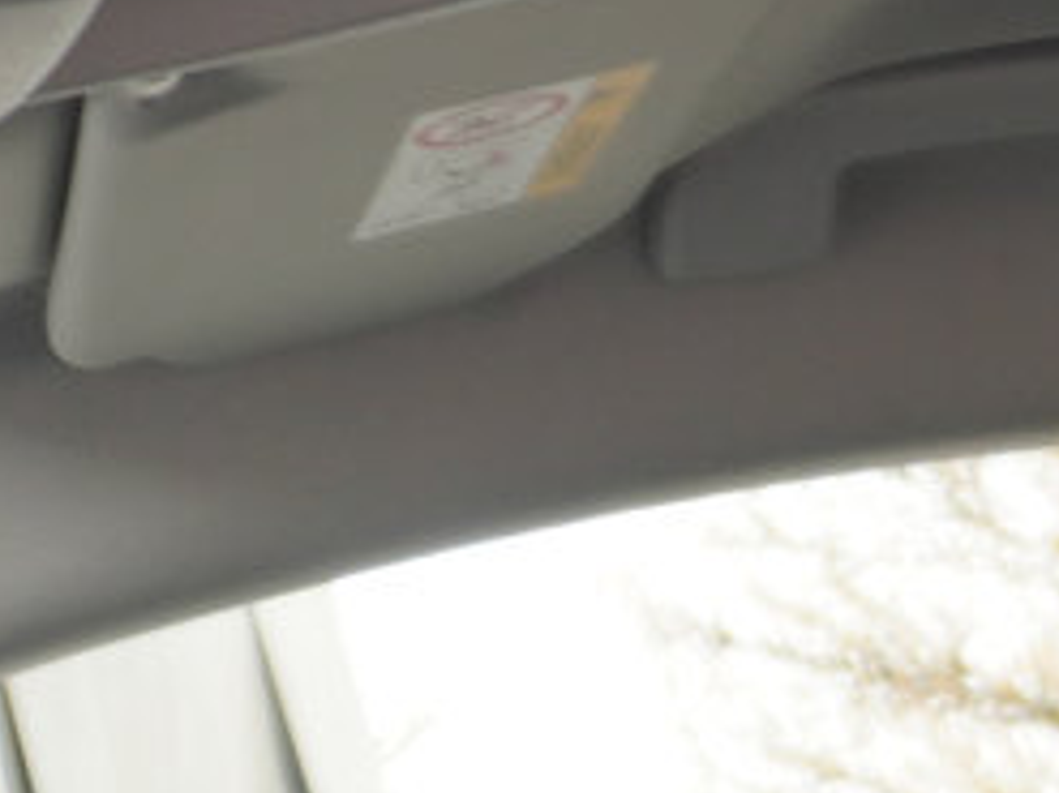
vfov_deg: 6.9
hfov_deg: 9.4
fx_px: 5718
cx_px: 2551
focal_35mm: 187
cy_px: 2602
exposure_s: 1/30
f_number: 3.5
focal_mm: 16
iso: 125
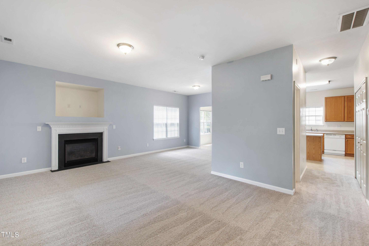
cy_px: 123
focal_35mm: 15
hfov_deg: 100.4
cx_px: 184
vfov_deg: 77.3
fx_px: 154
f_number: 8
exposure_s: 1/1.25
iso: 100
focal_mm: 10
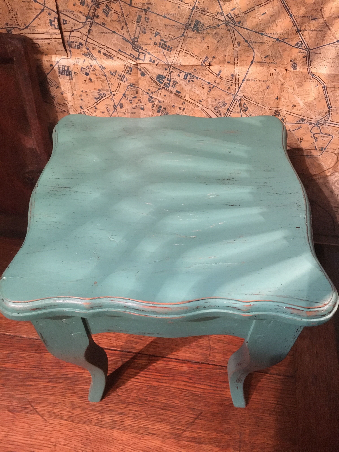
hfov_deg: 48.2
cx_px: 170
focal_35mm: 29
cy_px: 226
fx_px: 379
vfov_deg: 61.7
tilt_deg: -49.1
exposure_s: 1/17
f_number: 2.2
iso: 250
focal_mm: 4.15
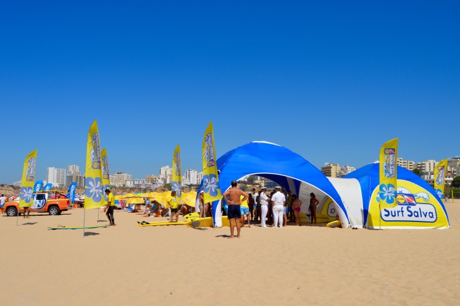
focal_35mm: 34
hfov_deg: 55.1
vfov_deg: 38.3
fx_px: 441
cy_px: 153
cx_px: 230
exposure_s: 1/400
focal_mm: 23
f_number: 10
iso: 100
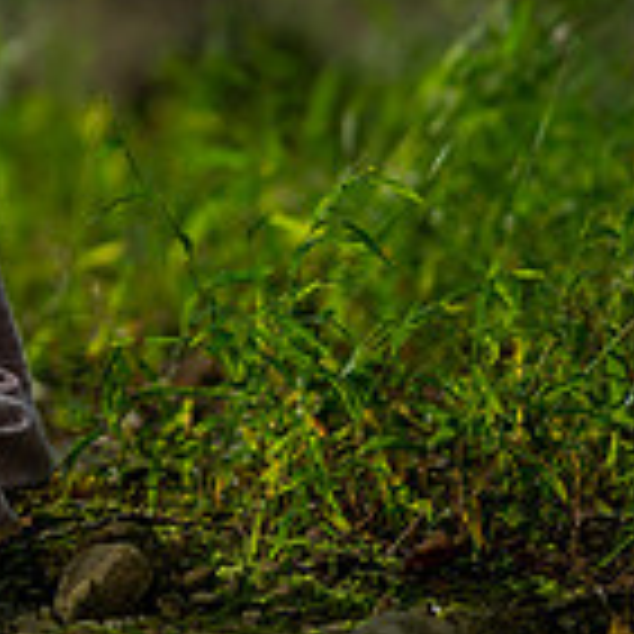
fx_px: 7605
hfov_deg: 4.7
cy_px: -350
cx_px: -561
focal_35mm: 367
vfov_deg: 4.7
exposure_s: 1/200
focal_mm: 85
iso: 80
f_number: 1.8
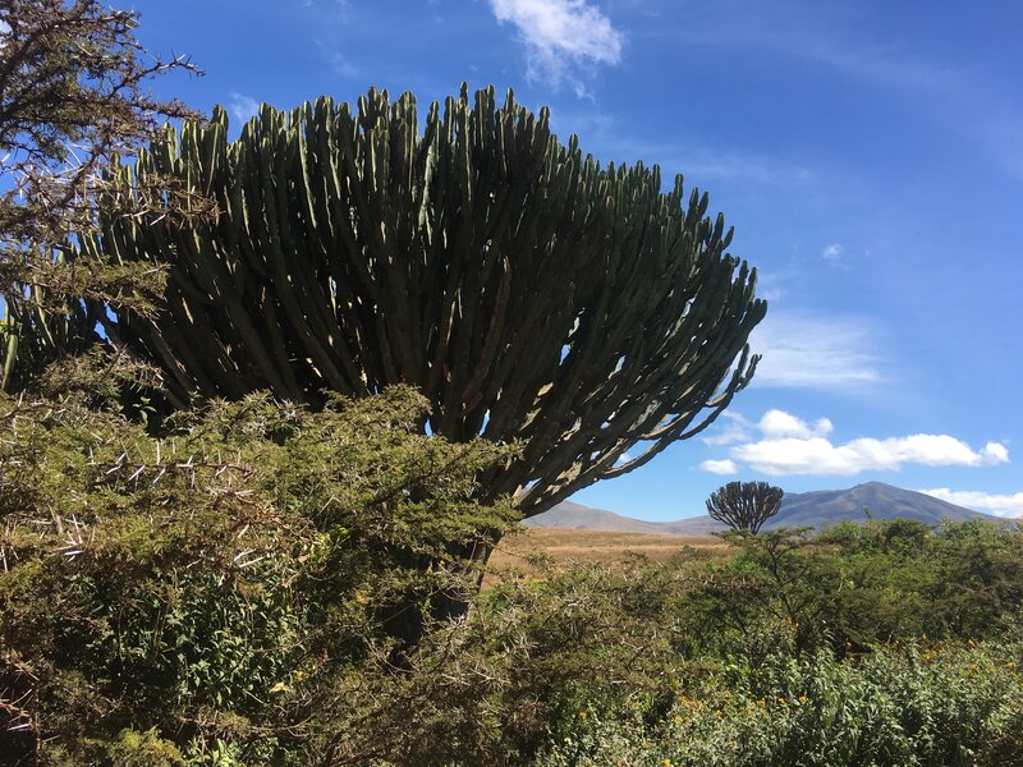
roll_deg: -2.7
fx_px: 857
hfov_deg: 61.7
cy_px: 384
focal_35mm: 29
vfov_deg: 48.2
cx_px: 512
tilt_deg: +10.8
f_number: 2.2
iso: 25
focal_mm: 4.15
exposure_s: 1/777
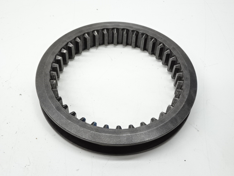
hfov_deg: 43.9
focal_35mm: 43
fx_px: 291
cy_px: 88
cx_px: 117
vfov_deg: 33.6
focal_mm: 7.3
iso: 160
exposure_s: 1/50
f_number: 4
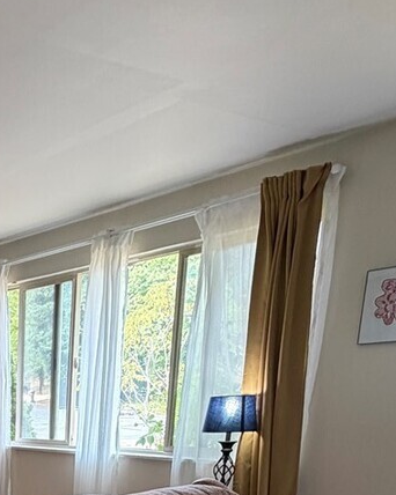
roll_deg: +1.6
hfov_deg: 27.1
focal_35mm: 46
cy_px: 605
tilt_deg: -17.5
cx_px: -129
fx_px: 674
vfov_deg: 32.7
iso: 200
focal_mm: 2.22
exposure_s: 1/60
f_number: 2.2
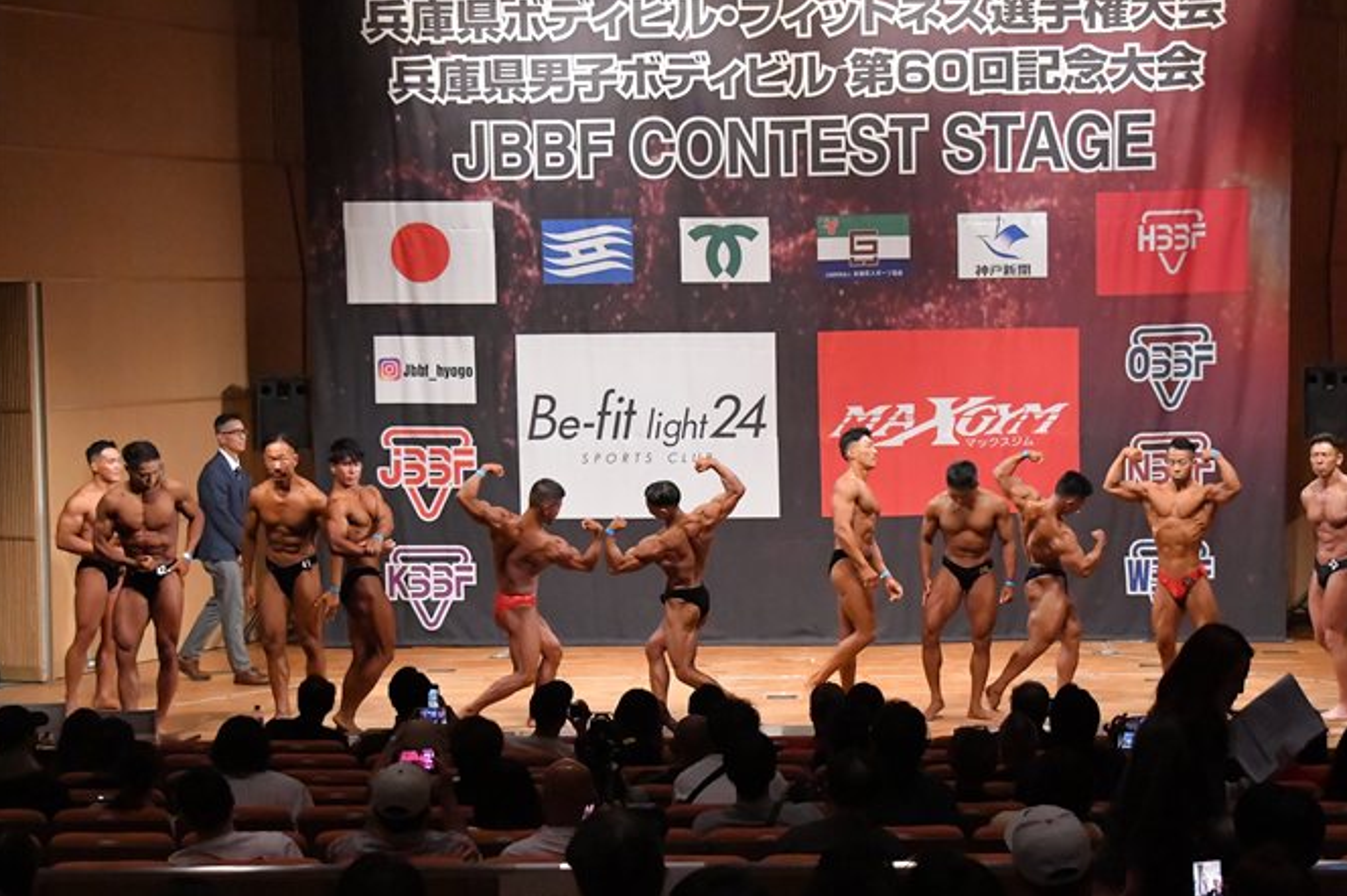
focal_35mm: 91
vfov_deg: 15.0
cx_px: 776
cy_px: 484
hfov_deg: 22.4
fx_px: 3403
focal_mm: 52
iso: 10000
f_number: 5.6
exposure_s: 1/400
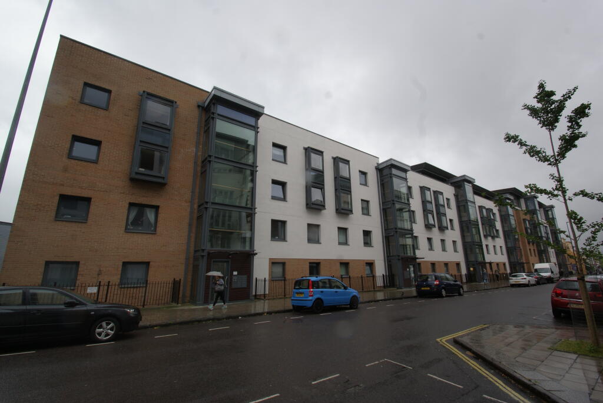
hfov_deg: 100.3
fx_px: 251
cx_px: 302
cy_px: 202
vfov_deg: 77.5
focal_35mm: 15
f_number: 10
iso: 100
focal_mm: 10
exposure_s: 1/100
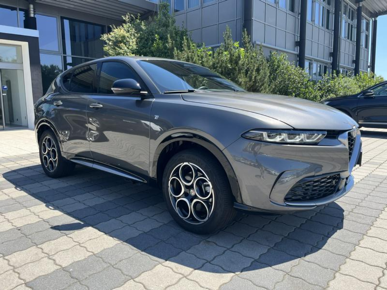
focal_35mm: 26
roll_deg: +1.1
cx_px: 194
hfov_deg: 67.3
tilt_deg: -7.0
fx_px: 291
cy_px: 145
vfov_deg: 53.1
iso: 50
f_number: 1.6
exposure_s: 1/1066
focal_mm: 5.1
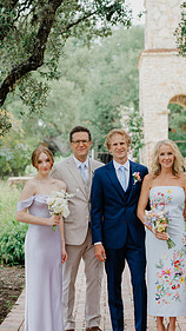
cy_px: 165
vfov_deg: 25.3
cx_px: 124
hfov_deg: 14.4
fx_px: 737
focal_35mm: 84
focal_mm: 50
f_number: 2.2
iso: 160
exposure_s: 1/640
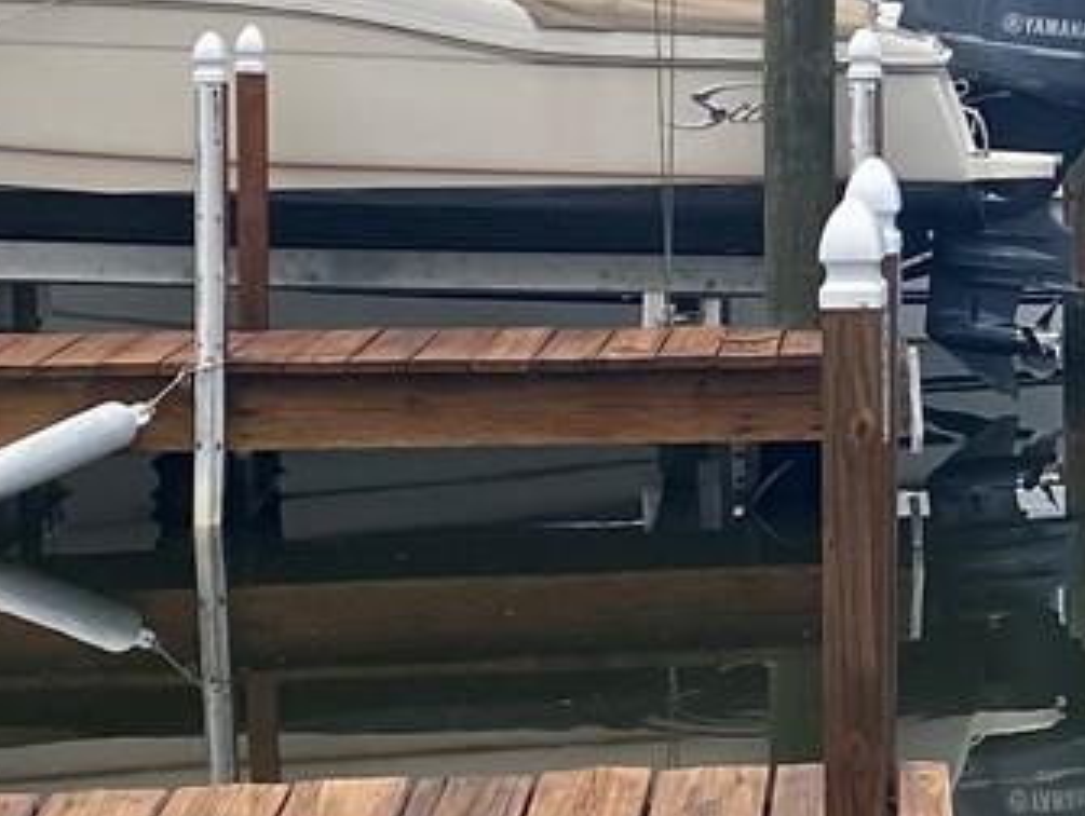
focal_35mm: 124
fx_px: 3891
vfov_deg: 11.9
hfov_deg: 15.2
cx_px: 1373
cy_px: 175
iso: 32
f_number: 1.8
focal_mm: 4.25
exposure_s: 1/4274
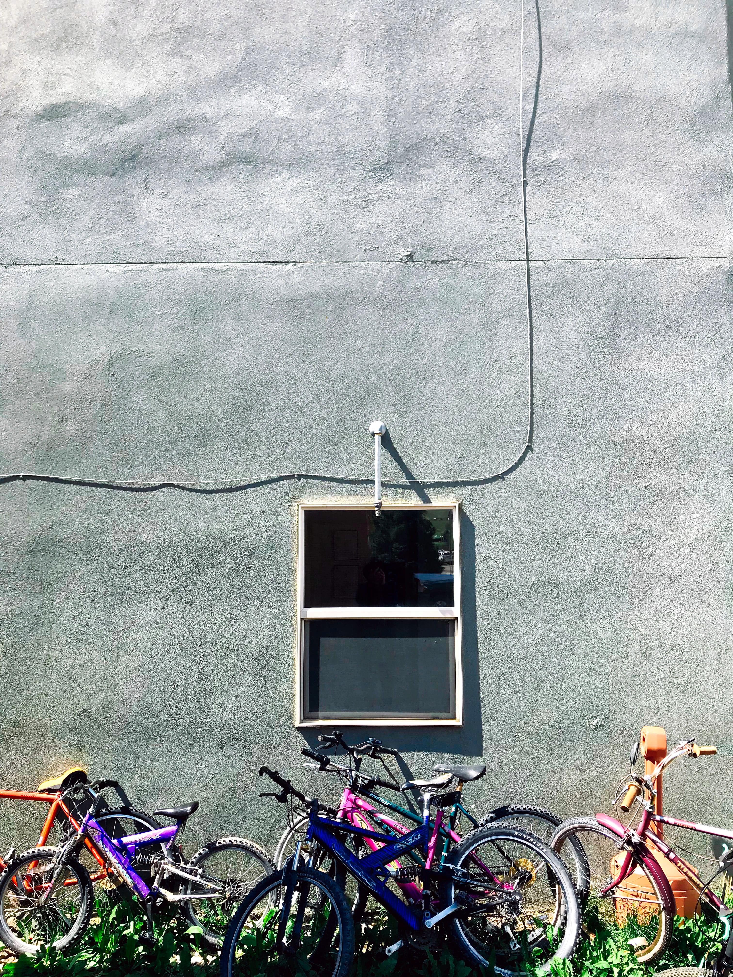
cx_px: 366
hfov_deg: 49.7
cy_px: 488
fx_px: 791
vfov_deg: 63.4
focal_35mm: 28
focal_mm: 3.99
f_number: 1.8
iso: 20
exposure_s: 1/863
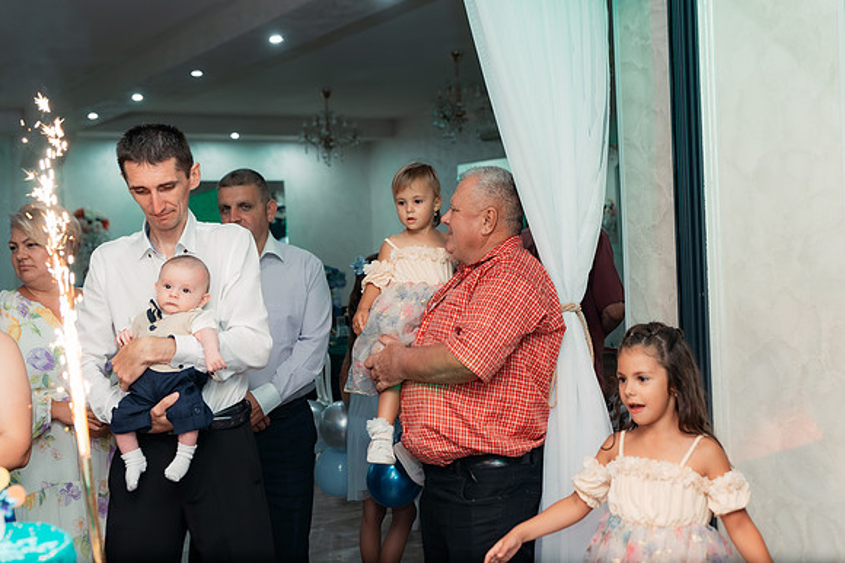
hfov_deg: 42.5
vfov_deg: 29.0
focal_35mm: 46
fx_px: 1087
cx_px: 422
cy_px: 252
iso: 2500
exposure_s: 1/250
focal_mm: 42
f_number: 3.5
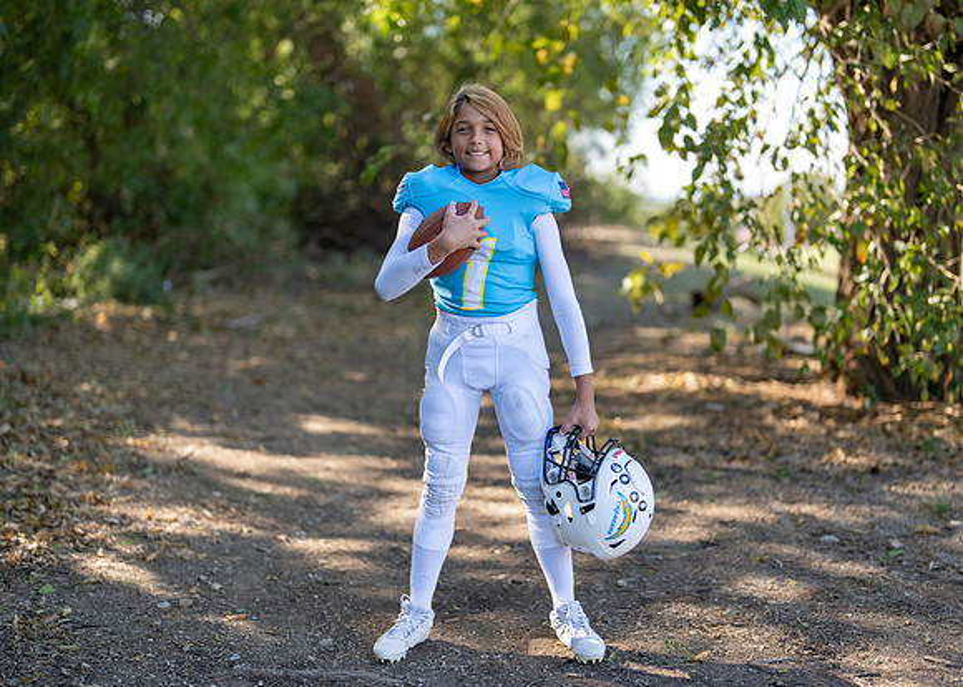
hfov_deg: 33.9
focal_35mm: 58
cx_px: 516
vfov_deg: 24.6
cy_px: 358
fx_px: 1577
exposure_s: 1/1600
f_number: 1.2
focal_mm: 50
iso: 100
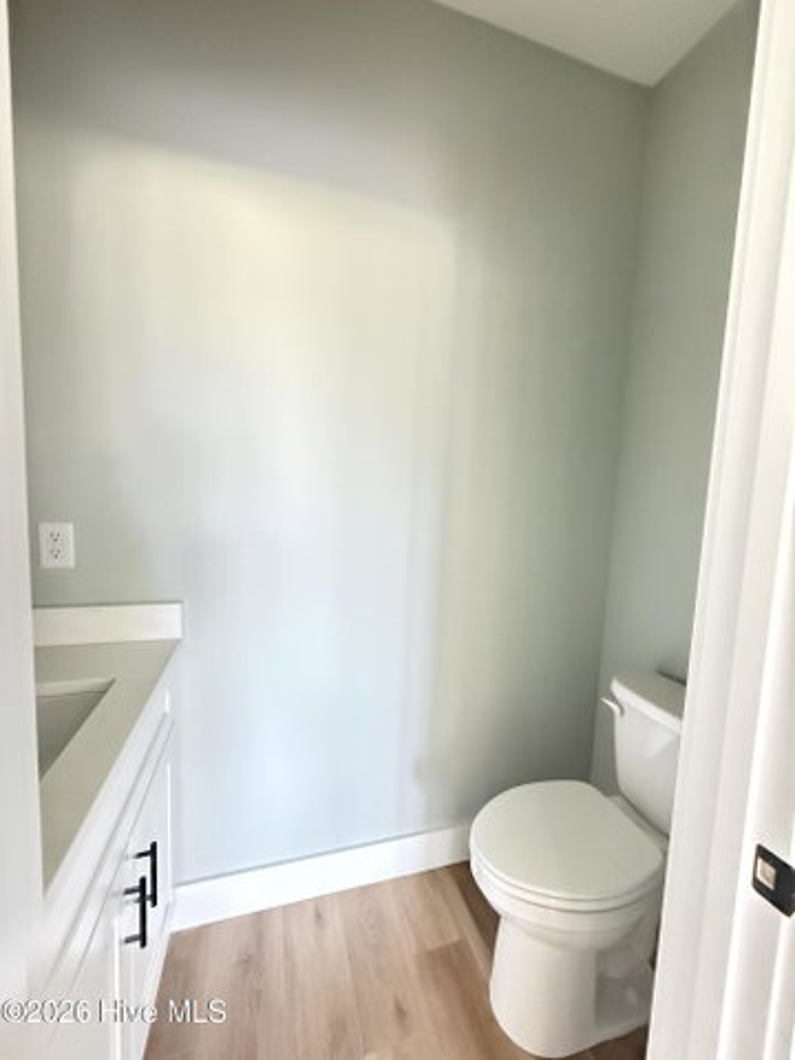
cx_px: 398
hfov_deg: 85.7
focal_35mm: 14
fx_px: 429
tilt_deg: -4.0
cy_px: 530
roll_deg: -3.0
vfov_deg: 102.1
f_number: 2.2
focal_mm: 2.22
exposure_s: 1/36
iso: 1600
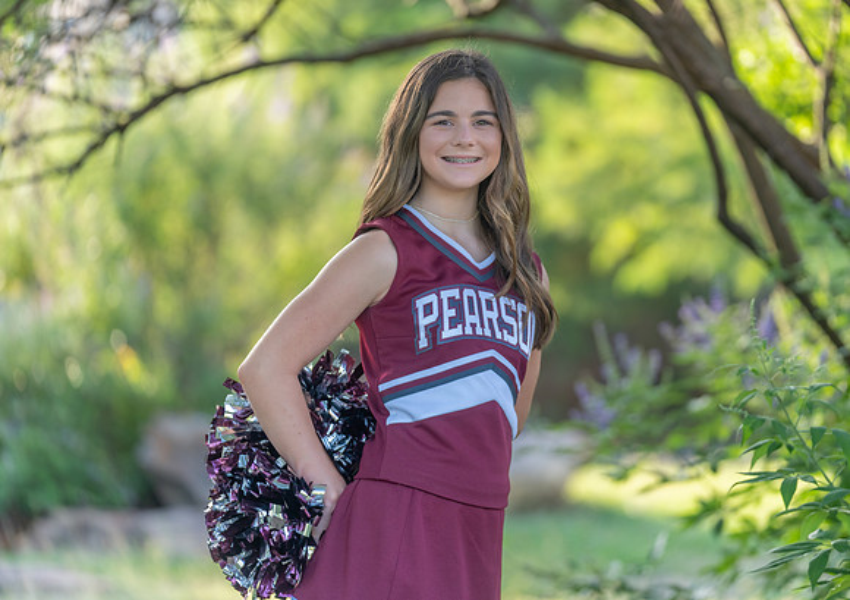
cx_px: 489
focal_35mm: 162
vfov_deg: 8.8
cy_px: 274
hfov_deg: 12.5
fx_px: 3885
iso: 320
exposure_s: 1/320
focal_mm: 143
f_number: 2.8
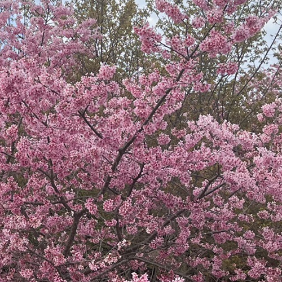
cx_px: 48
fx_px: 848
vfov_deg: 18.7
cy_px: 61
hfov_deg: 18.7
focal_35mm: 92
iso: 50
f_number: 1.6
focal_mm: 5.1
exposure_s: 1/2688
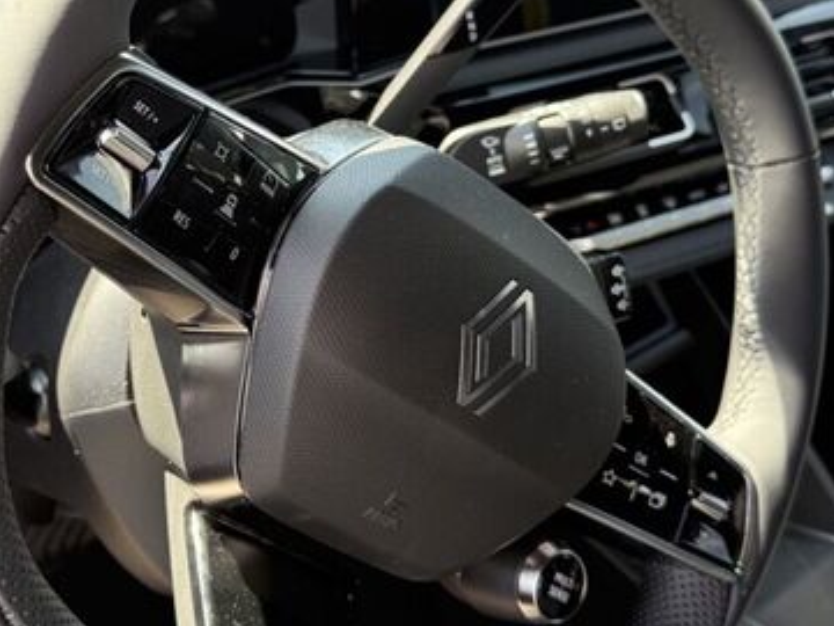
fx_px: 1181
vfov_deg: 29.6
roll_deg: -0.1
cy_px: 267
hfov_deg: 38.8
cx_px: 366
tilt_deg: -30.4
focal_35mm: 49
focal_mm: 6.76
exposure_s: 1/196
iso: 200
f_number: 1.78
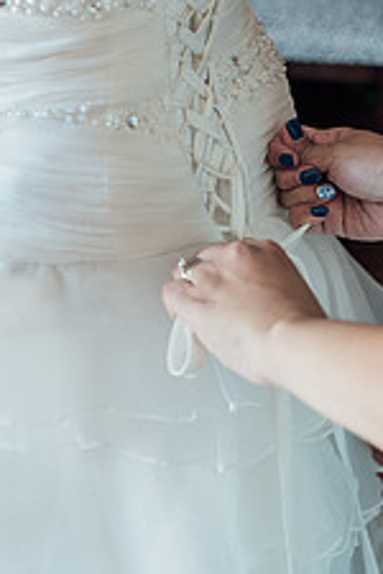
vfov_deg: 28.6
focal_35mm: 70
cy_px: 176
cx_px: 214
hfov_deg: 19.4
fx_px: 1117
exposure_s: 1/200
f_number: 3.2
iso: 1000
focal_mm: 35
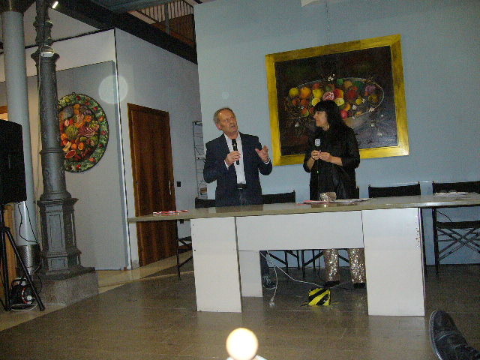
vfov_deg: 40.7
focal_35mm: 35
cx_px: 240
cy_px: 180
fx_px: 485
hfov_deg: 52.6
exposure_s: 1/60
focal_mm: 5.8
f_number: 2.8
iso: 400
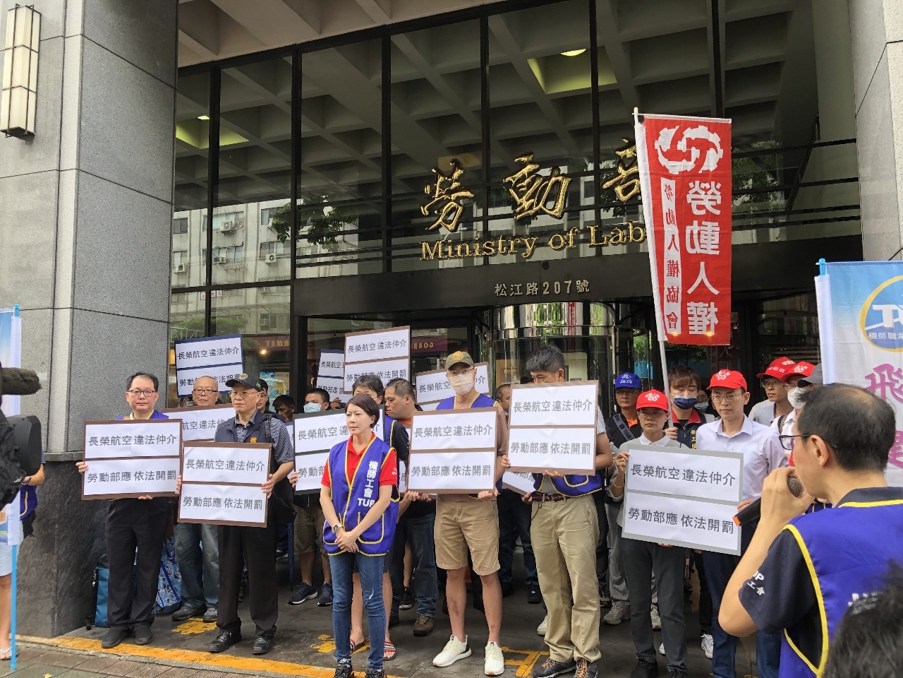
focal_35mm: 28
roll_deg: +1.6
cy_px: 339
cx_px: 452
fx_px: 730
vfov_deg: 49.7
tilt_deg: +4.9
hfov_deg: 63.4
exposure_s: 1/120
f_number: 1.8
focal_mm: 3.99
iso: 50
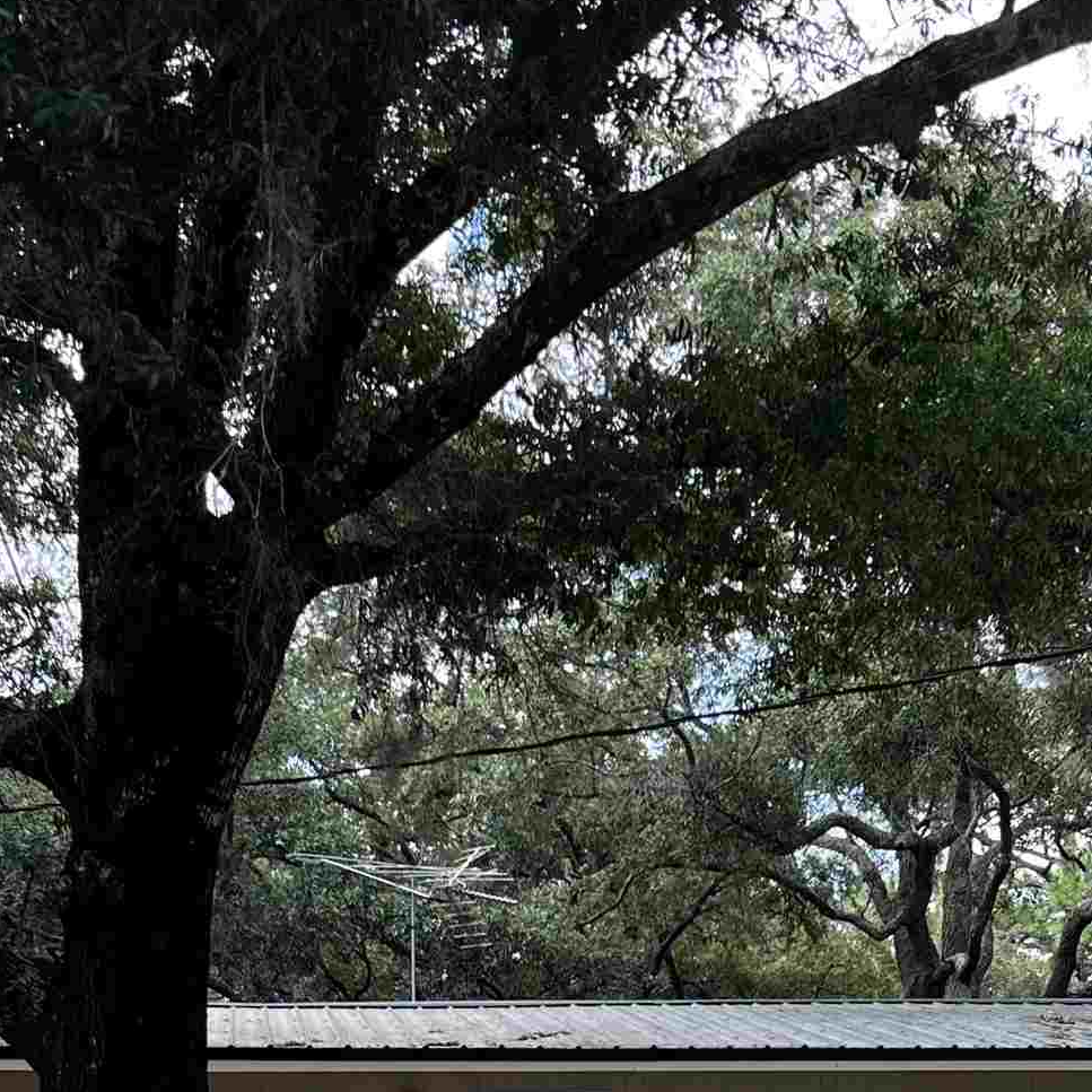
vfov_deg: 22.1
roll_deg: +0.7
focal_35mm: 73
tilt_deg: +0.9
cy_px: 1266
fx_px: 2605
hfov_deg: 23.7
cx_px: 504
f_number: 1.5
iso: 50
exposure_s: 1/404
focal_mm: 5.7
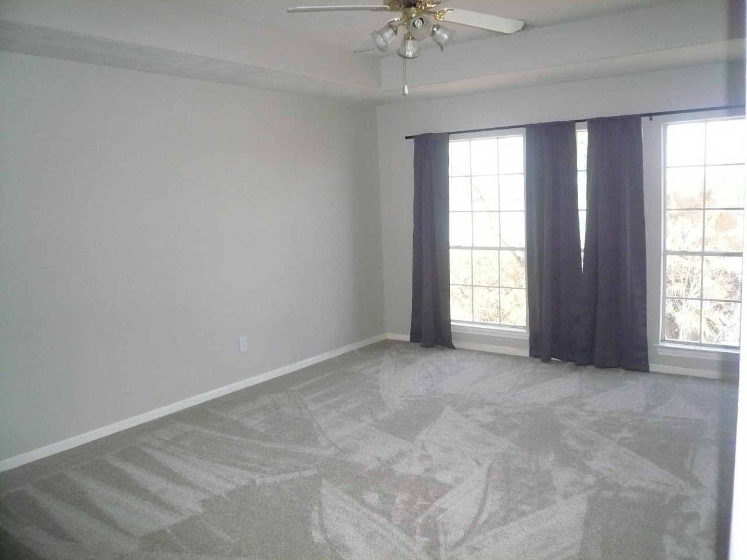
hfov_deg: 63.4
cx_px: 374
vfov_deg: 49.7
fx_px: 604
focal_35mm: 28
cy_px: 280
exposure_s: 1/320
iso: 400
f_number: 2.8
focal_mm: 4.6
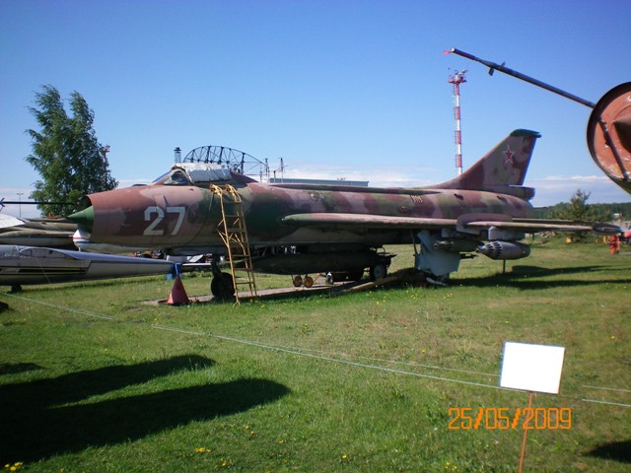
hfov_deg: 49.0
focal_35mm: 38
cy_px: 236
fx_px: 693
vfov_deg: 37.7
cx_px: 316
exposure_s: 1/500
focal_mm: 6.3
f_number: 4.6
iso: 64
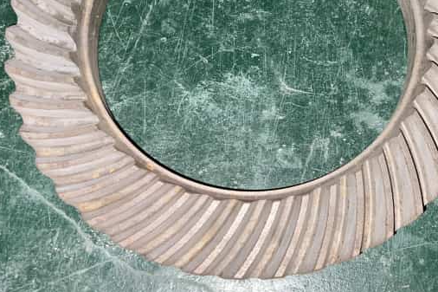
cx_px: 300
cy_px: 43
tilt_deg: -67.5
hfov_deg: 37.0
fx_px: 645
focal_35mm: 53
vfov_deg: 24.9
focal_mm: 5.7
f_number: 1.5
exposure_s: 1/24
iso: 32
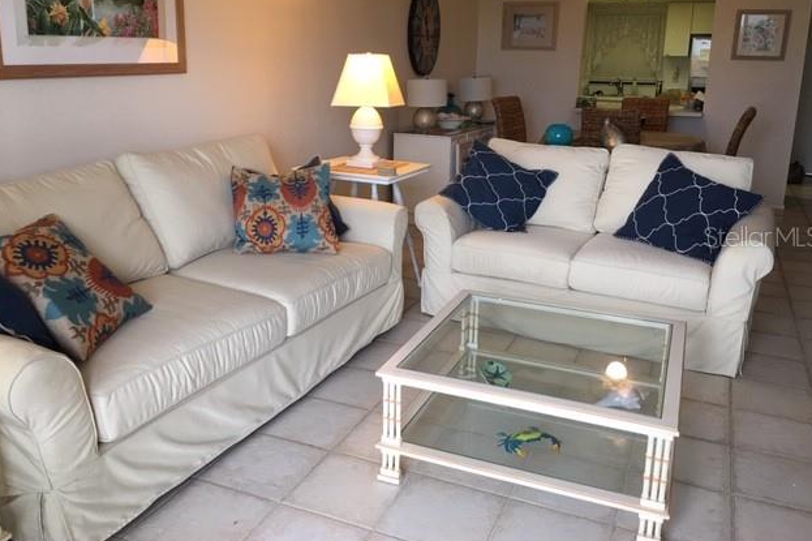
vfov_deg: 42.2
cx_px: 409
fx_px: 699
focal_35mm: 31
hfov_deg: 60.3
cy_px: 236
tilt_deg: -12.5
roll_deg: -1.3
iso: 32
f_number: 2.2
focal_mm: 4.15
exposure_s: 1/30
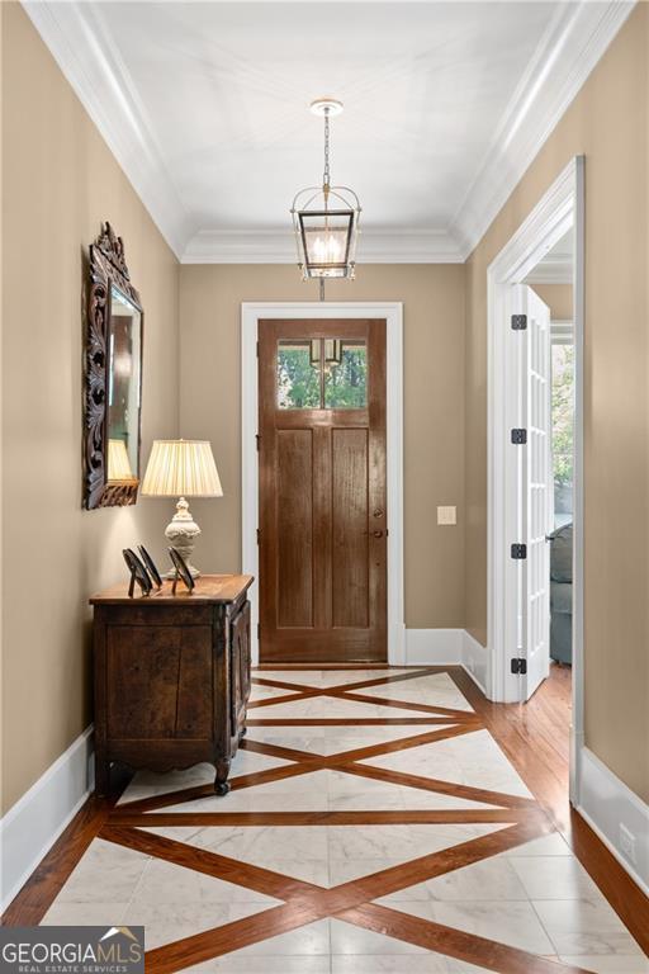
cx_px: 324
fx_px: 811
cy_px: 487
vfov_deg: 61.9
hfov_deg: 43.6
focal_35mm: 30
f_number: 6.3
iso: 1250
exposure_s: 1/20
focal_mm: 30
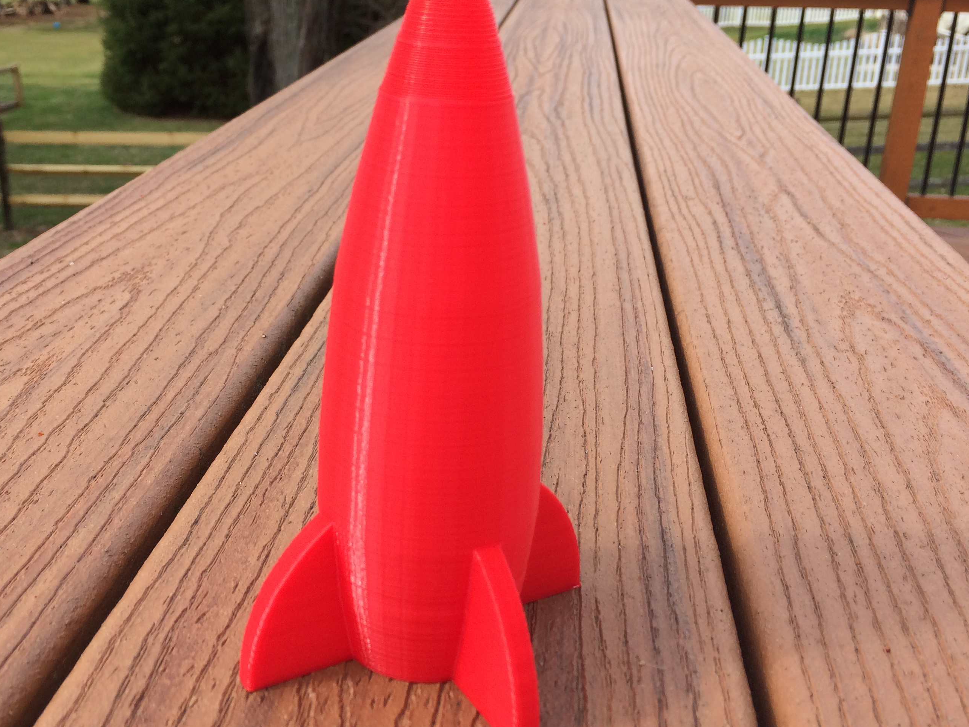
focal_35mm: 37
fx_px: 1036
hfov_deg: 50.0
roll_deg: -0.5
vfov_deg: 38.6
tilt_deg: -23.2
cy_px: 334
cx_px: 432
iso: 32
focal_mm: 4.15
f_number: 2.2
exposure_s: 1/720
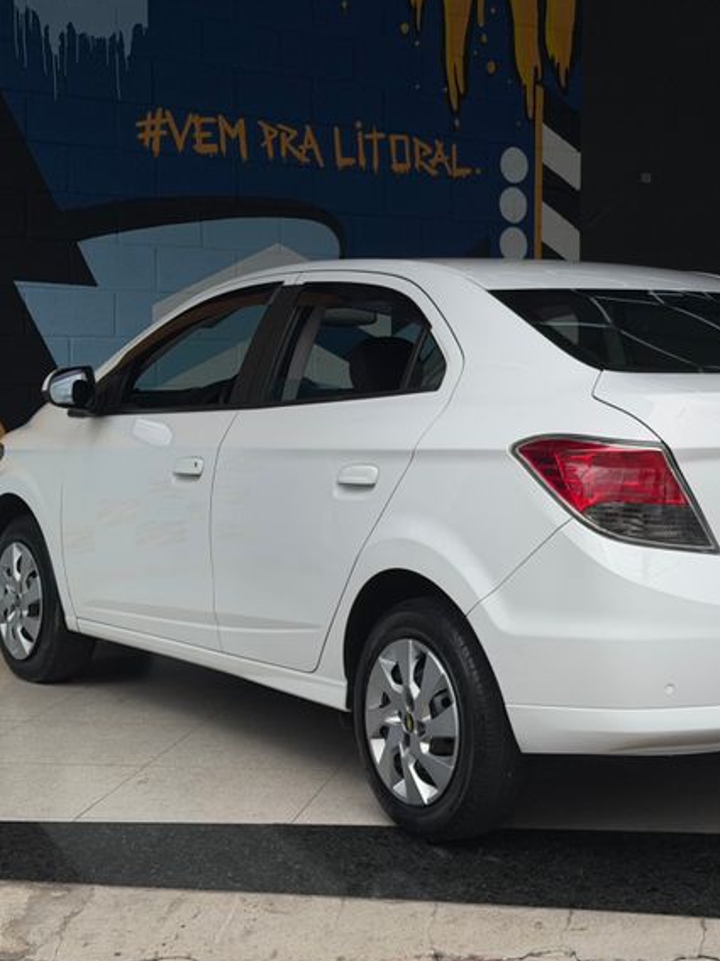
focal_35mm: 65
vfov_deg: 29.8
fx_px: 1803
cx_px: 569
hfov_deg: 22.3
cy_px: 483
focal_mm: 6.76
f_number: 1.78
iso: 64
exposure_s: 1/8772
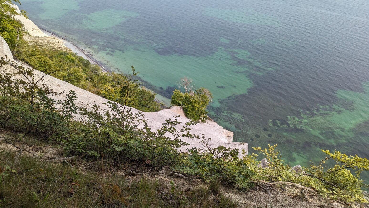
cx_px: 180
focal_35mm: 27
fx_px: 264
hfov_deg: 69.8
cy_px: 121
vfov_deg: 42.8
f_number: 1.85
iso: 49
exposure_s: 1/2137
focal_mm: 6.81
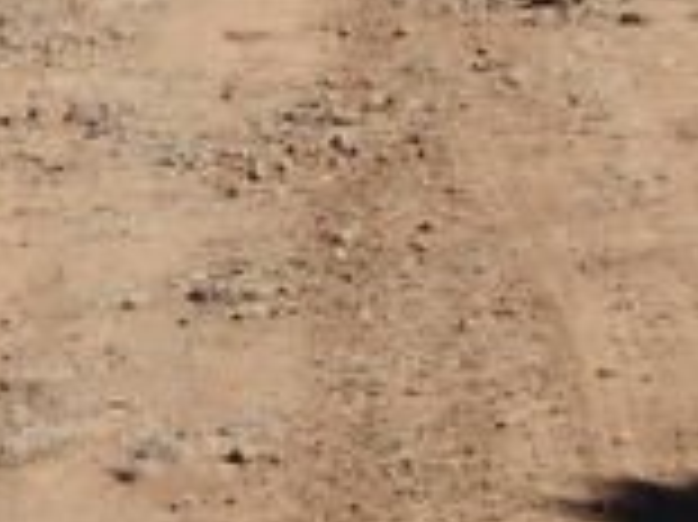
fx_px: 2599
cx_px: 216
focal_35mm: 129
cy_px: 191
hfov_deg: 15.3
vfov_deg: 11.5
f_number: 4.7
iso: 125
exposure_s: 1/800
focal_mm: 7.3
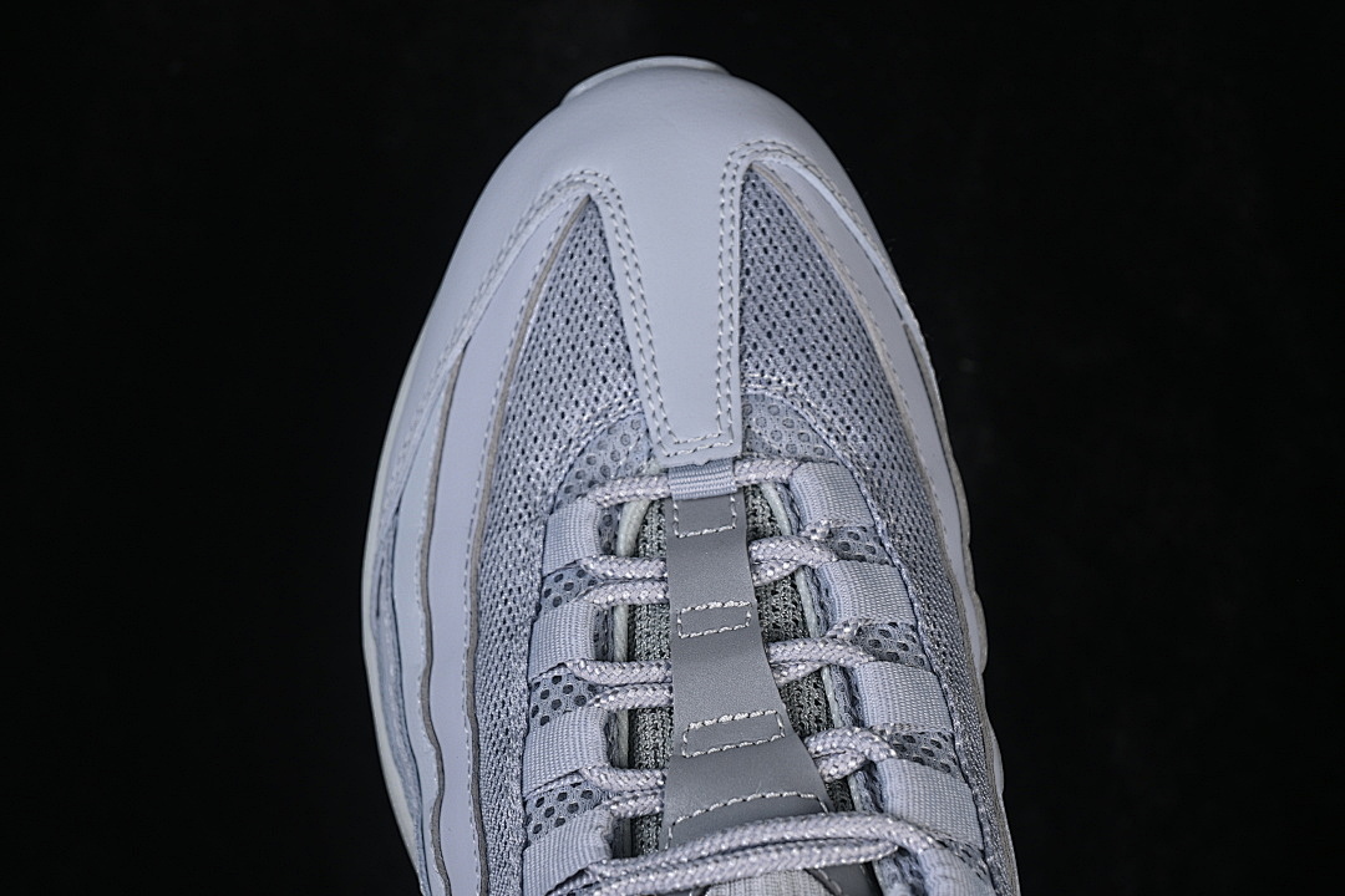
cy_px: 448
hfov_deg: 27.0
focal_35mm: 75
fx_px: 2802
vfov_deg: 18.2
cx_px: 672
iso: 160
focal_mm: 50
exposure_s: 1/80
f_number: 7.1
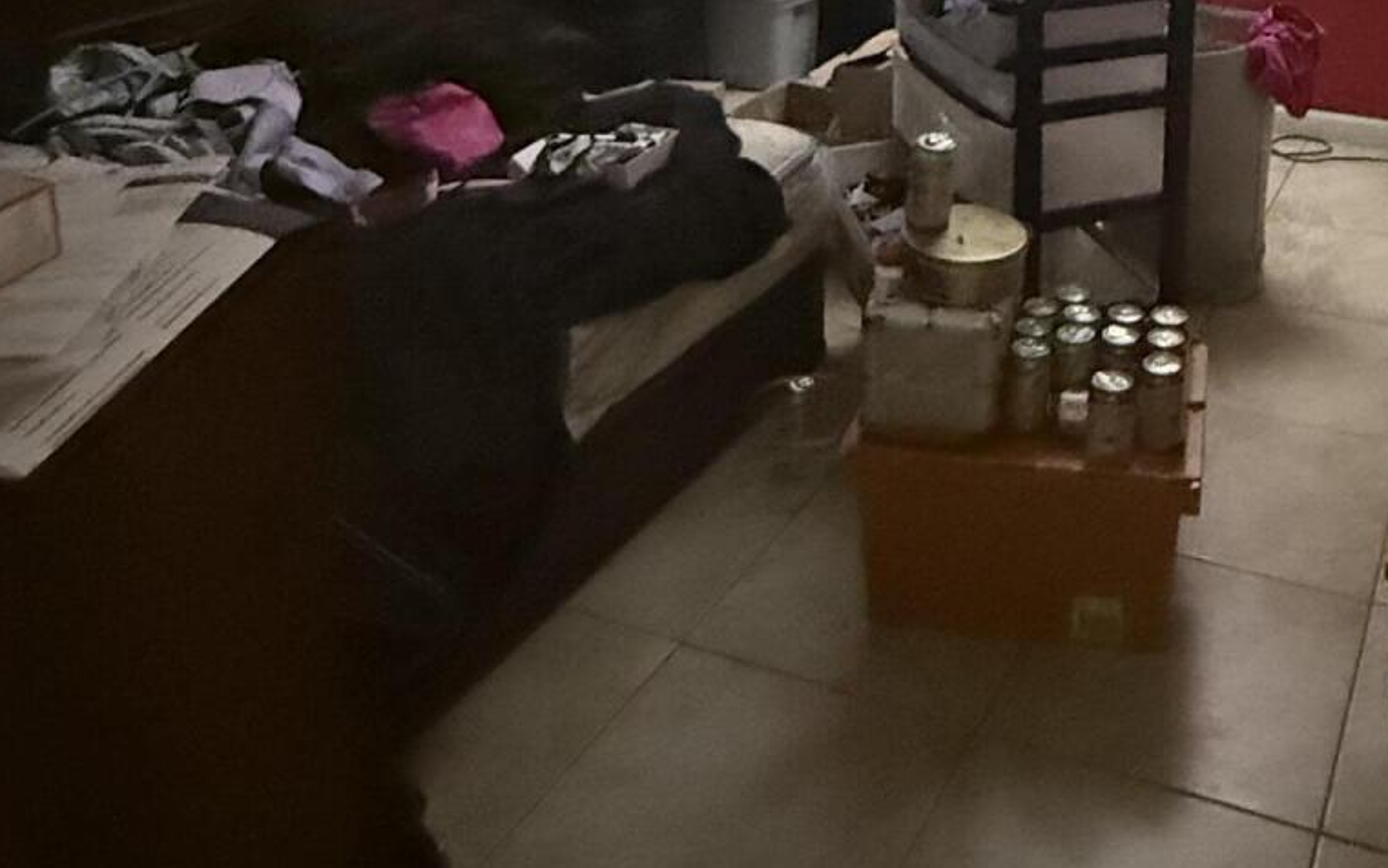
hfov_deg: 47.9
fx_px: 1476
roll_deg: -1.4
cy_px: -77
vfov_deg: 29.7
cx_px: 1087
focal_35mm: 39
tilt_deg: -12.4
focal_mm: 2.22
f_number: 2.2
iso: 1250
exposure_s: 1/40
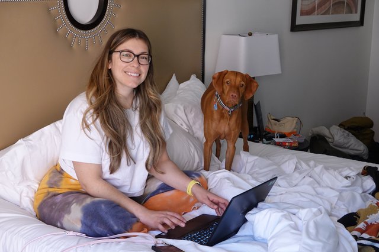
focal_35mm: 69
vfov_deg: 19.7
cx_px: 190
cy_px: 126
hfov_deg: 29.3
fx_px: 726
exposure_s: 1/30
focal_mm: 25.34
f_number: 4
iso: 800
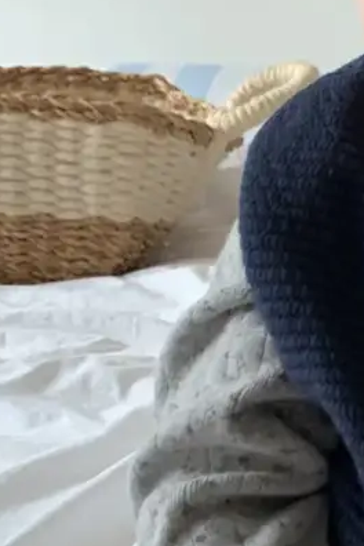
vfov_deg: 22.1
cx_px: 539
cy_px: 446
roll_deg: +0.0
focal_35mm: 91
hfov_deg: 14.1
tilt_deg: -17.4
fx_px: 1380
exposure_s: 1/60
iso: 200
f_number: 1.8
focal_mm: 4.25
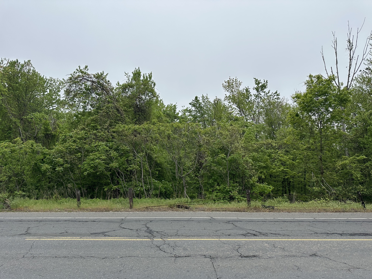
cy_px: 140
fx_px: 258
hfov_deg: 71.6
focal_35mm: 24
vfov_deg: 56.8
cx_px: 186
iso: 80
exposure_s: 1/5848
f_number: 1.78
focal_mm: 6.86
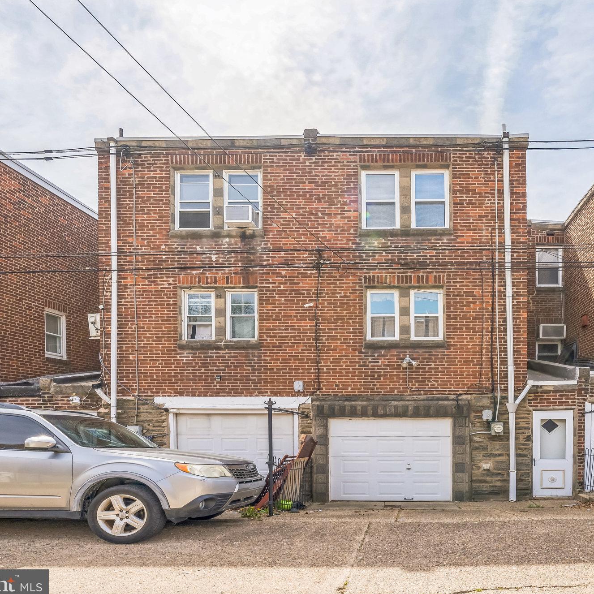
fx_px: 420
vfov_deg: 70.5
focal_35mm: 22
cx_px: 408
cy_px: 296
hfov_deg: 68.0
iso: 500
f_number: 11
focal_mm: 16.5
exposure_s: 1/400
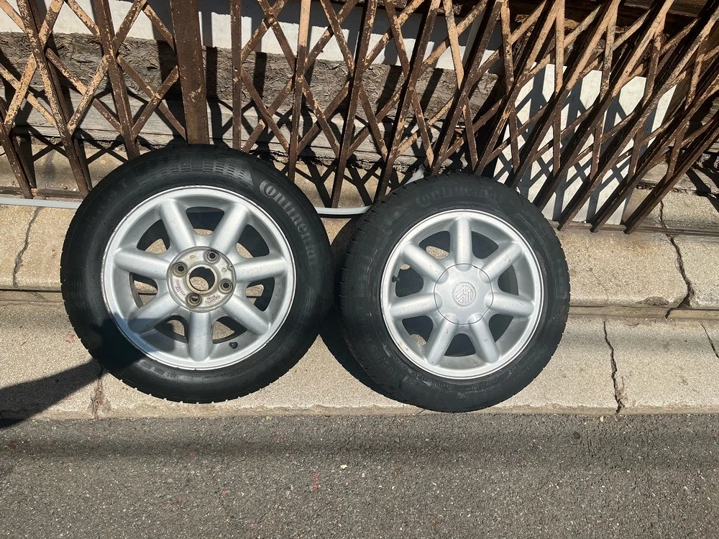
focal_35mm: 26
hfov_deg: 67.3
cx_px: 360
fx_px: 540
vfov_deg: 53.1
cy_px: 270
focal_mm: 5.1
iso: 50
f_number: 1.6
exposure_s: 1/6173
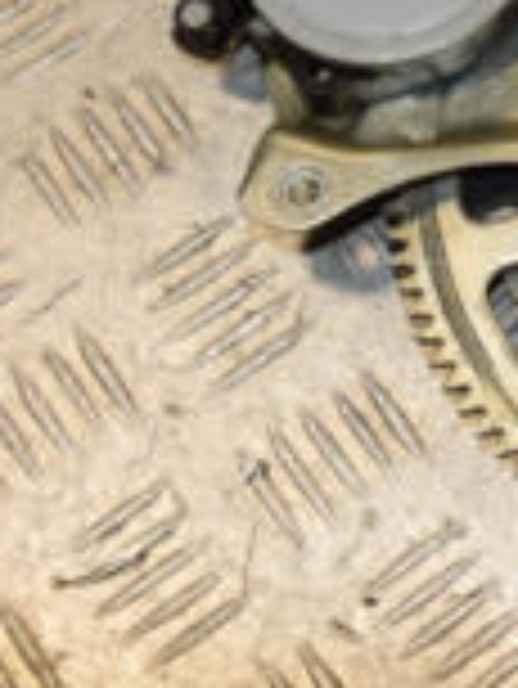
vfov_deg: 16.2
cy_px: -13
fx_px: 2369
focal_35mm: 119
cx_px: 1004
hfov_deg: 11.4
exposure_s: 1/200
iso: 800
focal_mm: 21
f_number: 10
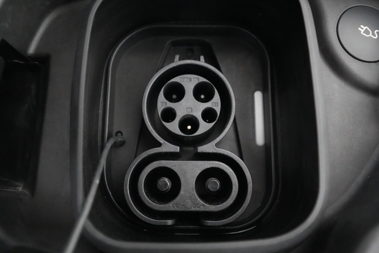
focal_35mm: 26
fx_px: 274
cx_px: 190
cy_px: 126
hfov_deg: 69.4
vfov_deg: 49.5
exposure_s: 1/100
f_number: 4.5
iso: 16000
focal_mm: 26
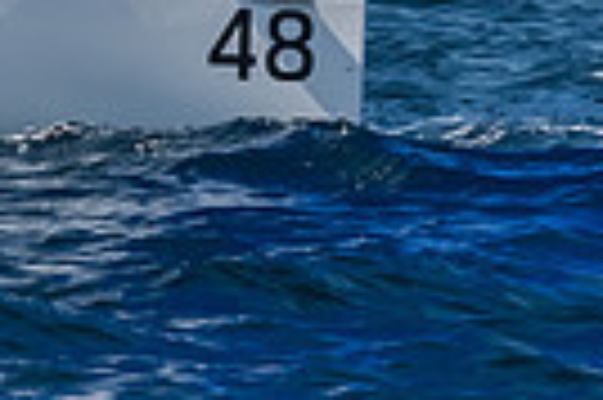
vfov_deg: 2.0
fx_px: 11359
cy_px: -76
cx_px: -544
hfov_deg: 3.0
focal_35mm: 679
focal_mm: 105
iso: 640
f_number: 14
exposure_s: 1/1000
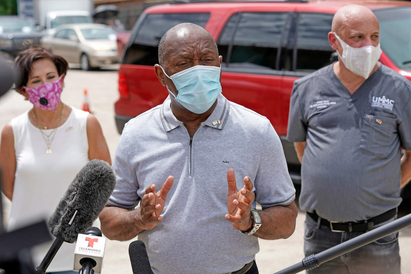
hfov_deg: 28.8
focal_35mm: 70
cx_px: 206
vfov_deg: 19.5
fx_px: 799
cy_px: 137
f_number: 5
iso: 100
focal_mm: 70
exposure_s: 1/640
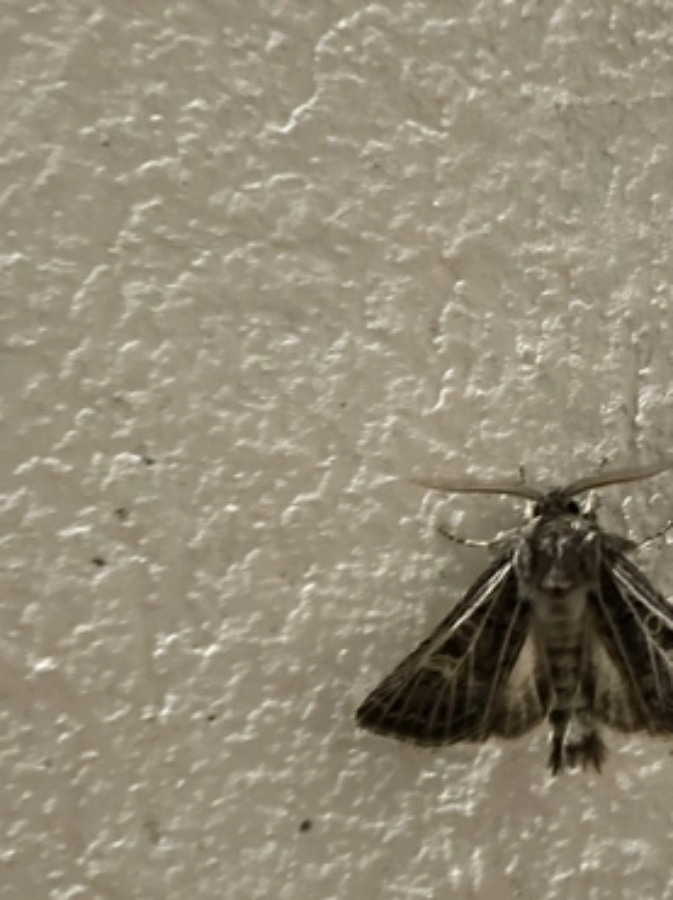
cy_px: 504
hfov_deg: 31.1
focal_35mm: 45
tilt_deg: -7.6
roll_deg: +5.0
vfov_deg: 42.0
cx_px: 564
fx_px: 1168
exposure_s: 1/8
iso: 500
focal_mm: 4.2
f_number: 1.6
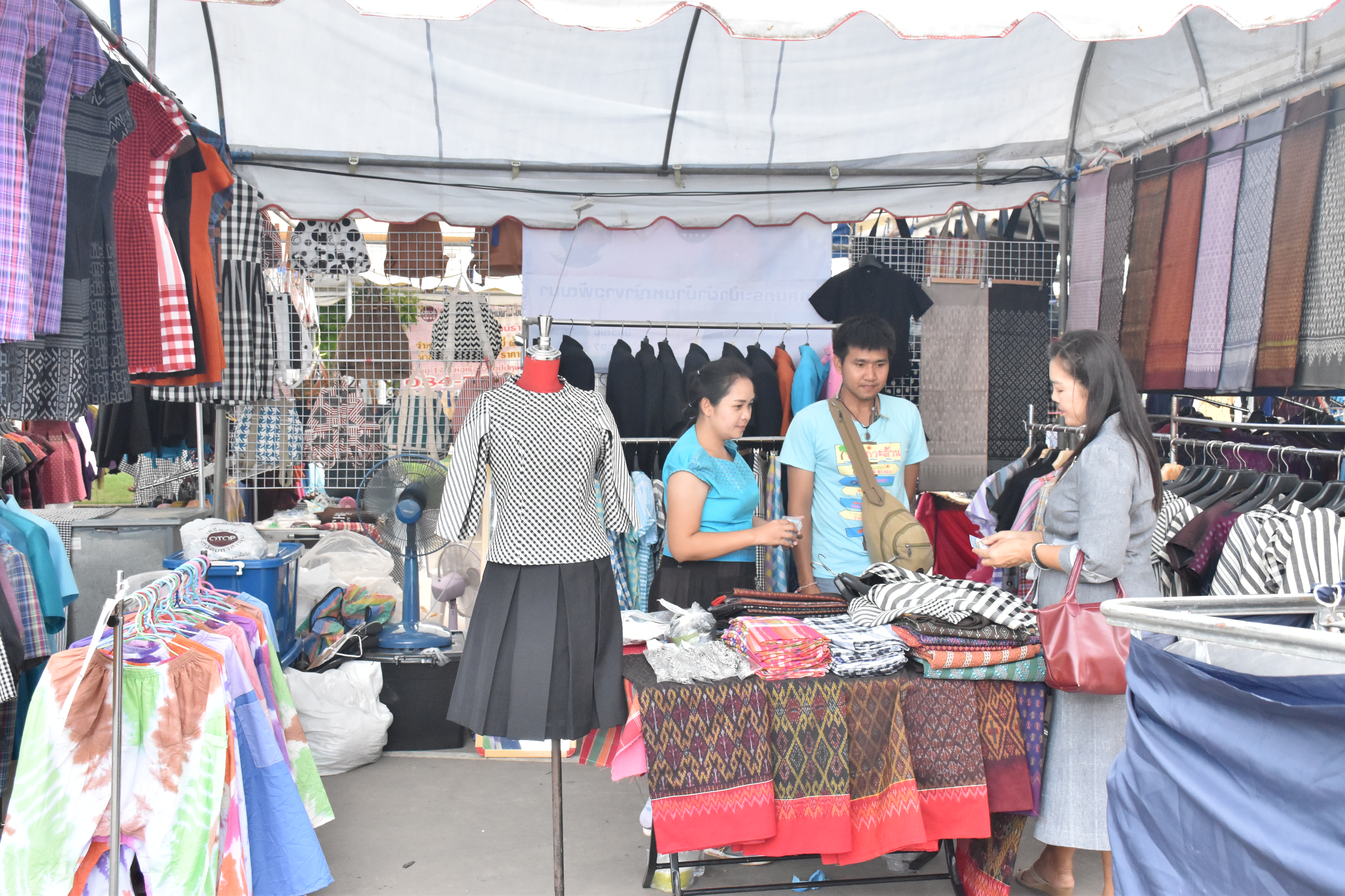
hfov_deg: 49.6
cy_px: 448
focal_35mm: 39
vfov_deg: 34.2
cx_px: 672
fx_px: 1457
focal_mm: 26
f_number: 7.1
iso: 2000
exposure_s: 1/200
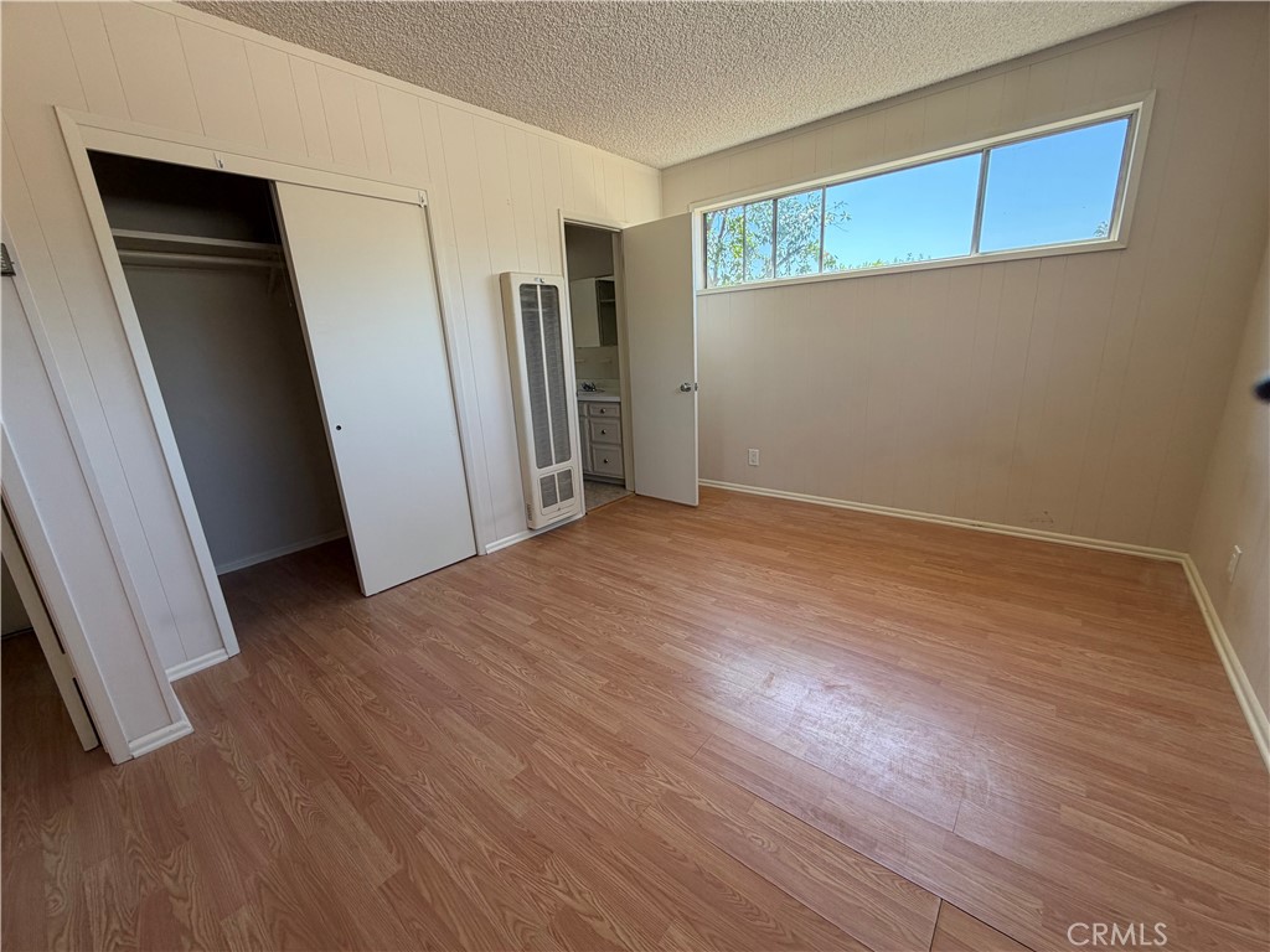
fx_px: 514
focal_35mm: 14
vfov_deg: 85.7
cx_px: 635
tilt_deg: -14.6
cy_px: 476
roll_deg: +3.9
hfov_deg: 102.1
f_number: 2.2
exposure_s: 1/121
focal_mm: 2.22
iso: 80
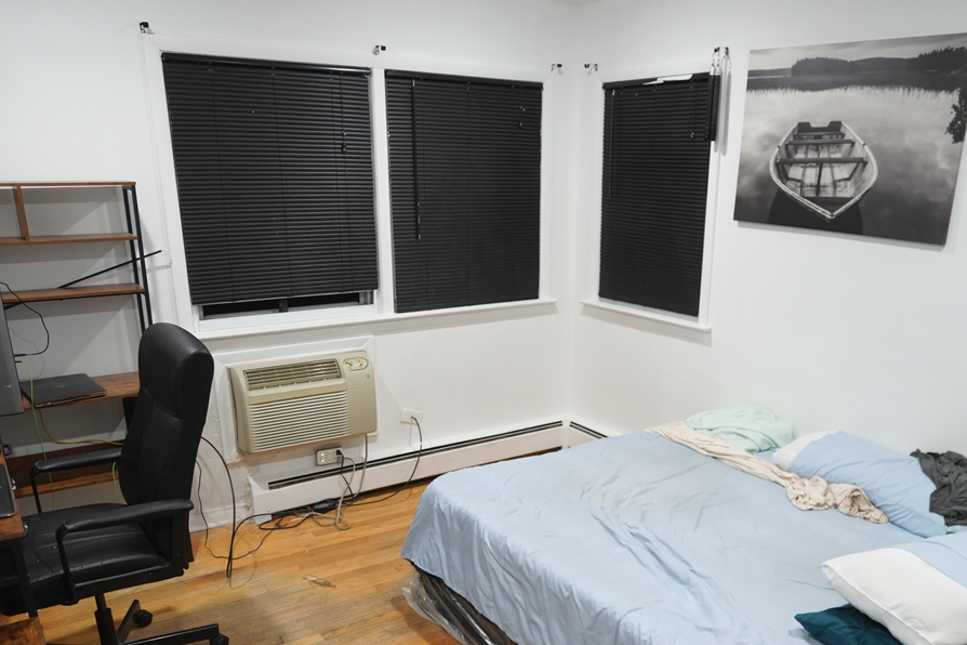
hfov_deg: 63.5
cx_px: 542
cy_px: 458
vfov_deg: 43.9
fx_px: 779
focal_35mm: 29
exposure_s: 1/60
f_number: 4
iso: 1250
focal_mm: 16
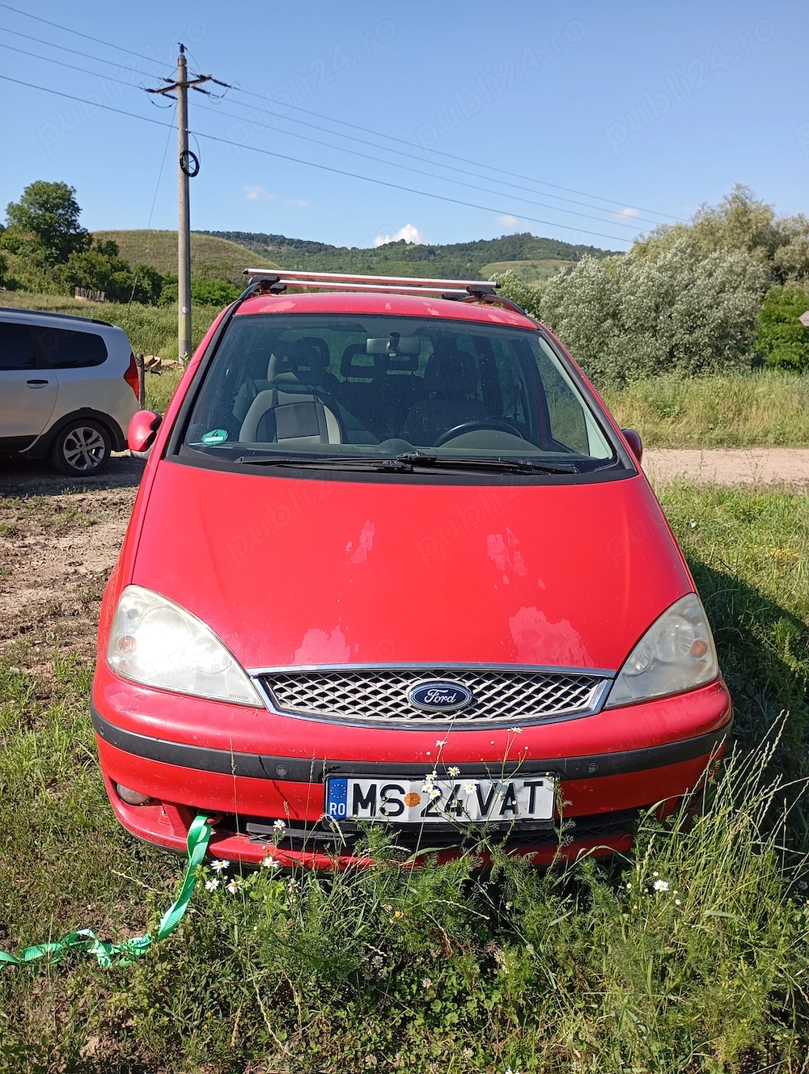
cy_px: 537
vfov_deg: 63.4
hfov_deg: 49.9
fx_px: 870
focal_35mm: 28
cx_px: 404
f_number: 1.8
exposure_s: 1/401
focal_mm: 4.27
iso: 100
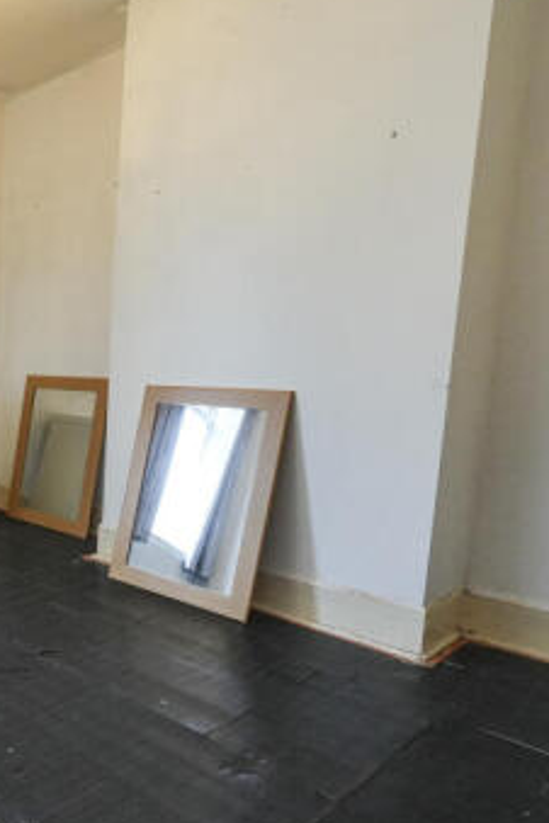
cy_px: 455
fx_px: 663
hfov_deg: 36.1
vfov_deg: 63.5
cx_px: -94
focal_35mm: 29
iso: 1250
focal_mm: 10
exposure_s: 1/160
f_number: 4
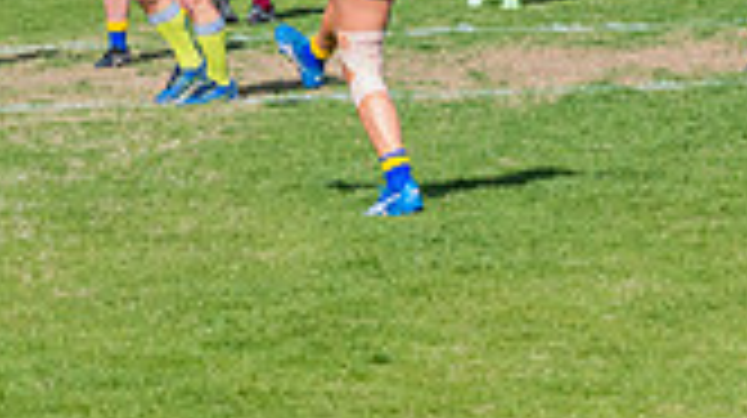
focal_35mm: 589
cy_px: -152
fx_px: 11655
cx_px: 327
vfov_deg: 2.1
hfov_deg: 3.7
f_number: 9
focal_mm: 150
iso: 800
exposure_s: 1/1600
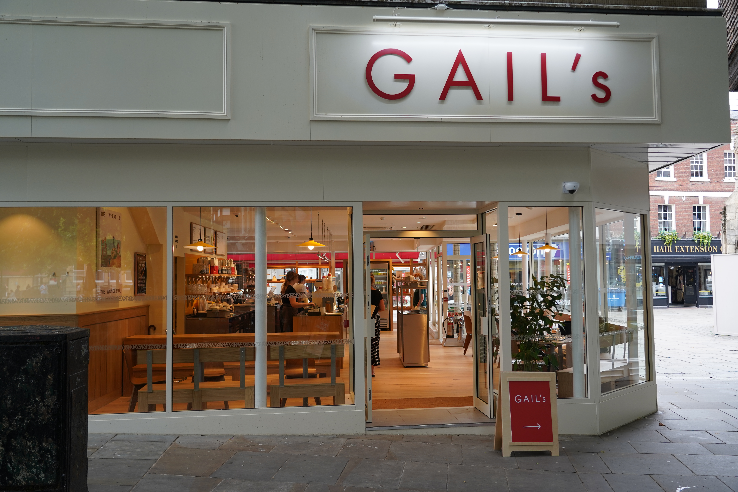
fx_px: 656
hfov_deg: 58.7
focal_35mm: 32
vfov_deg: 41.1
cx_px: 369
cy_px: 246
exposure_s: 1/160
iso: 250
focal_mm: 32
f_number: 4
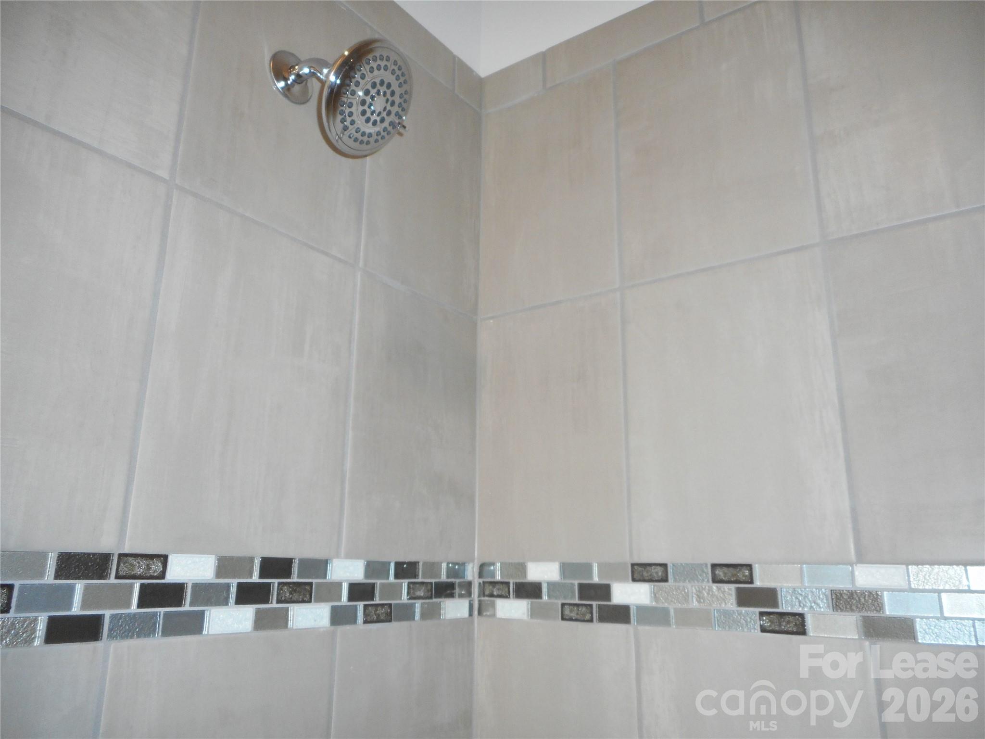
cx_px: 492
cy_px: 370
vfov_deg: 54.9
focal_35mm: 25
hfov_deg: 69.4
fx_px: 711
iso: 200
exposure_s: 1/25
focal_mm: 4.5
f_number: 3.7
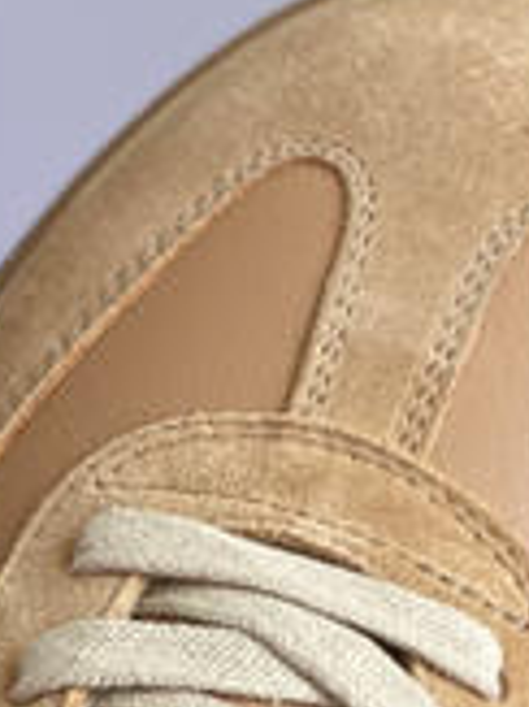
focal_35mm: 276
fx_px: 5631
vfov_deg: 7.1
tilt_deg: -39.4
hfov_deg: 5.4
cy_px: 889
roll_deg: -21.6
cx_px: 581
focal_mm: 6
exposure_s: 1/122
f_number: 2
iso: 25
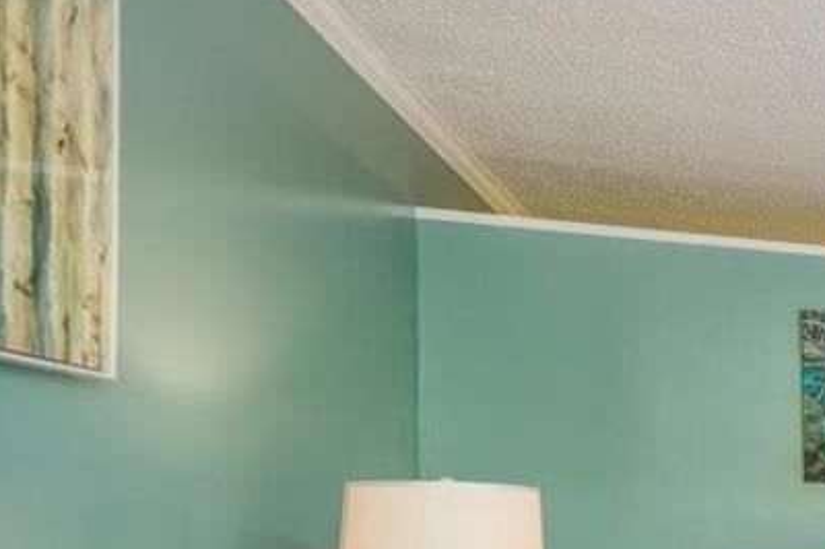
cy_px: 545
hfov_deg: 26.1
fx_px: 1099
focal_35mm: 48
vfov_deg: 26.6
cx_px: 1316
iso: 250
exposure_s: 1/25
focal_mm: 12
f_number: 4
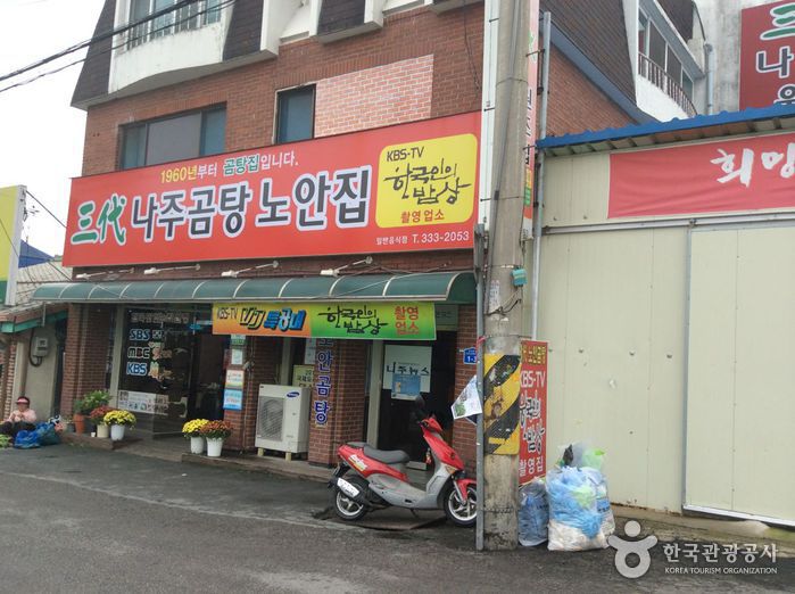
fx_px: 757
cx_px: 398
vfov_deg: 42.8
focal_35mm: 33
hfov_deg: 55.4
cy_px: 297
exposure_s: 1/332
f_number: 2.4
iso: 32
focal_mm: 3.3
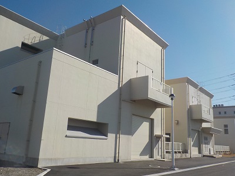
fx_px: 204
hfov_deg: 60.0
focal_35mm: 30
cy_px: 88
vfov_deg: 46.8
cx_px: 118
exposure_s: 1/640
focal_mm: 4.1
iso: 125
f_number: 6.6
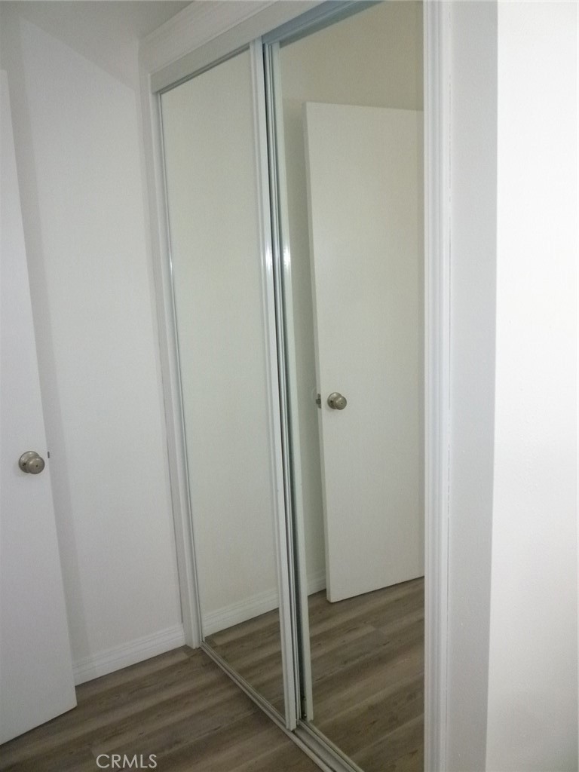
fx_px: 647
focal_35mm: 29
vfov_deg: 61.7
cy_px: 386
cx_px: 290
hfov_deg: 48.2
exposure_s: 1/400
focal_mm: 5.2
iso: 400
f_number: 3.3
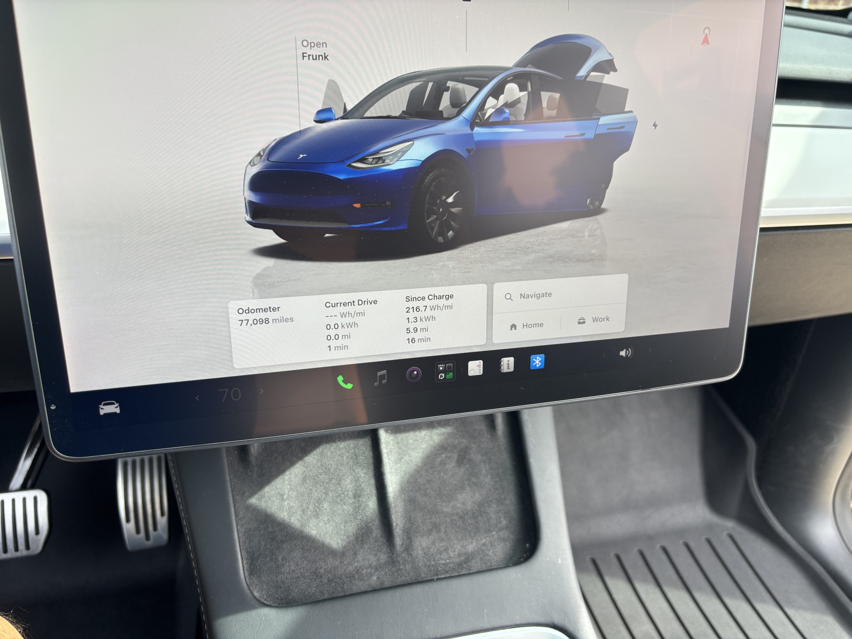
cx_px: 426
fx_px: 640
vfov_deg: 53.1
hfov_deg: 67.3
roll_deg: -3.3
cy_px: 320
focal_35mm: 26
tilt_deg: -24.7
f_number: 1.6
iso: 50
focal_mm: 5.96
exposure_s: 1/269
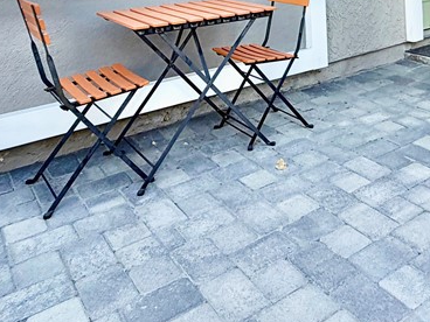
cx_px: 320
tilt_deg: -1.4
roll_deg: +2.6
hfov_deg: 46.2
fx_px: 484
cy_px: -55
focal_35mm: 39
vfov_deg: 31.5
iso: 50
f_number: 2.2
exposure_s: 1/301
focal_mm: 2.22
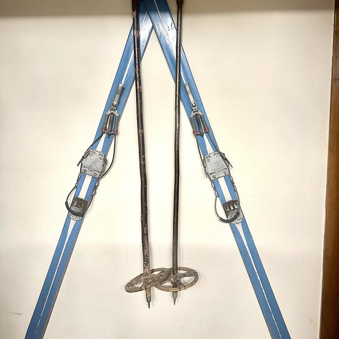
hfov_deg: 55.6
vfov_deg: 55.0
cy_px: 129
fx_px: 321
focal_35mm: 29
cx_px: 172
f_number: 1.78
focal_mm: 6.86
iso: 400
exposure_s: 1/50
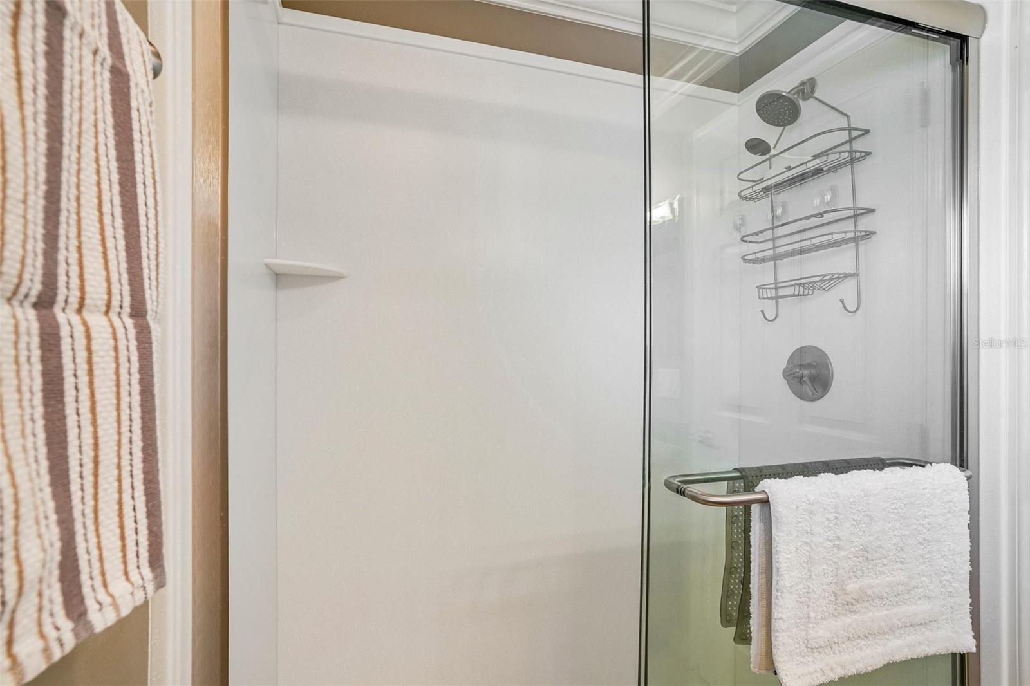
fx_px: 486
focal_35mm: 17
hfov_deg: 93.3
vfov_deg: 70.4
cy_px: 343
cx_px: 515
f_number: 9
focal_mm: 17
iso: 400
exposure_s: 1/13
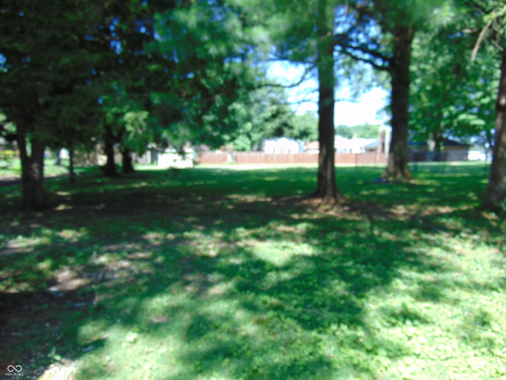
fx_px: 365
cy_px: 190
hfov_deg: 69.4
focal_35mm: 25
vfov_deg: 54.9
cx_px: 253
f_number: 3
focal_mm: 4.5
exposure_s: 1/200
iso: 80
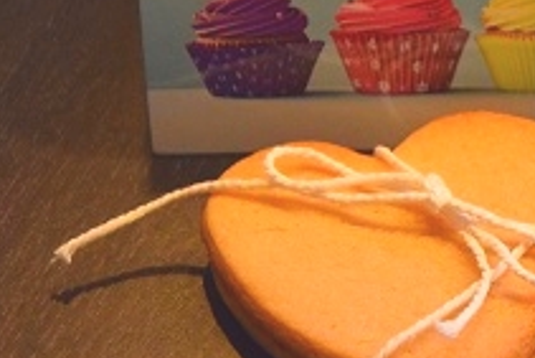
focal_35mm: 275
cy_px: 137
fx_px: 4089
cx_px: 560
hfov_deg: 7.4
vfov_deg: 5.0
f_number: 5
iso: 6400
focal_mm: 86
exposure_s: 1/60
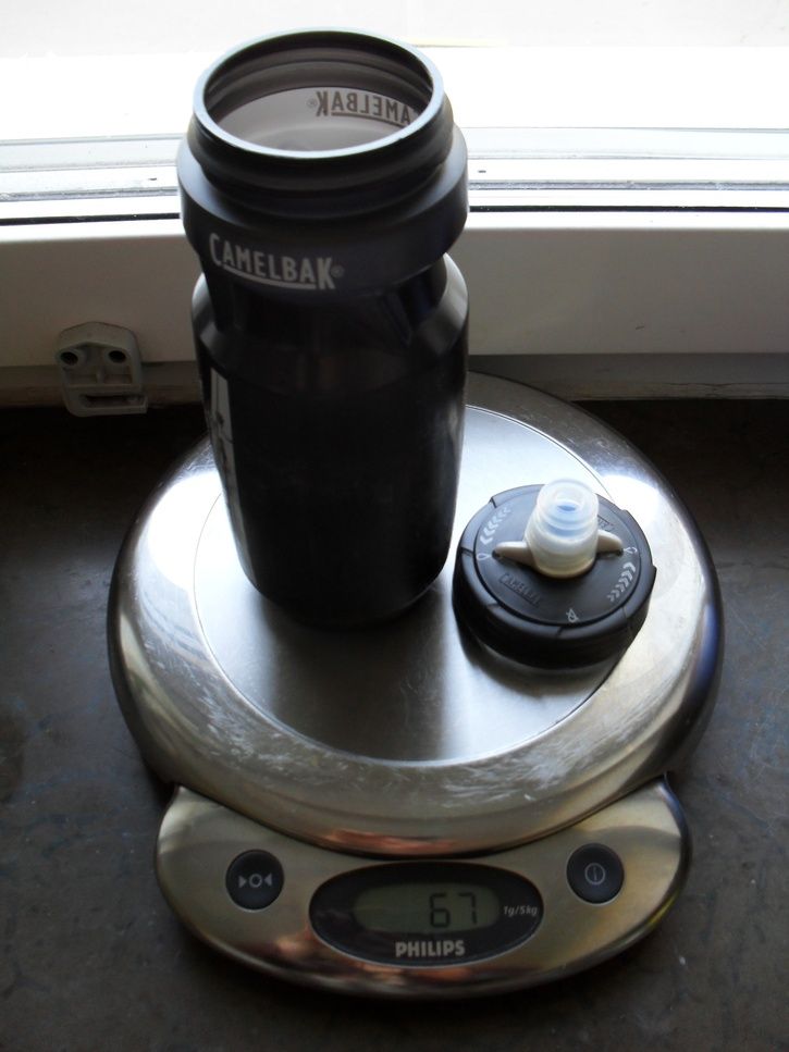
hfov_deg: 40.7
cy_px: 526
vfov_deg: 52.6
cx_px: 394
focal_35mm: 35
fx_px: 1064
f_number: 3.2
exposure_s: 1/30
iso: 160
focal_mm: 6.3
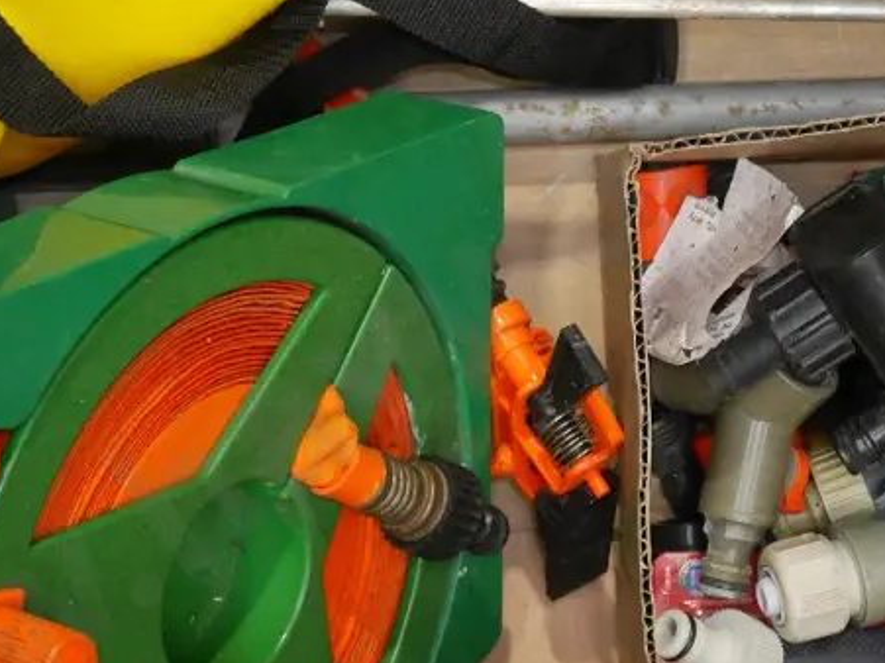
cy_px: 260
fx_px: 2556
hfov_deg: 19.6
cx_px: 522
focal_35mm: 100
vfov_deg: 14.8
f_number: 4.9
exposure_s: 1/60
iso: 3200
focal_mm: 22
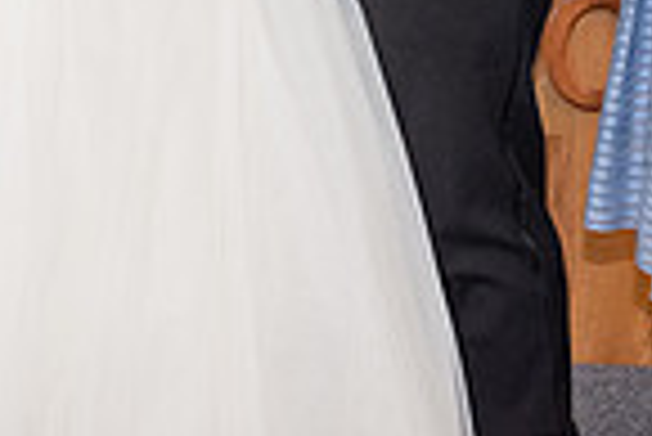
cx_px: 103
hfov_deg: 11.6
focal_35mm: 176
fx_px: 3191
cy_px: -416
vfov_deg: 7.5
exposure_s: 1/160
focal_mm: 44
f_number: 3.5
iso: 1000
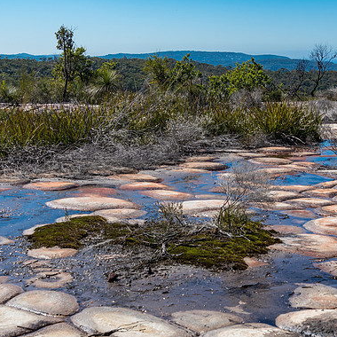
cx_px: 194
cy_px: 167
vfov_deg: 27.3
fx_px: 694
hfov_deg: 27.3
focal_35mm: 63
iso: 80
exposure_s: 1/200
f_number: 8
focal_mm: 32
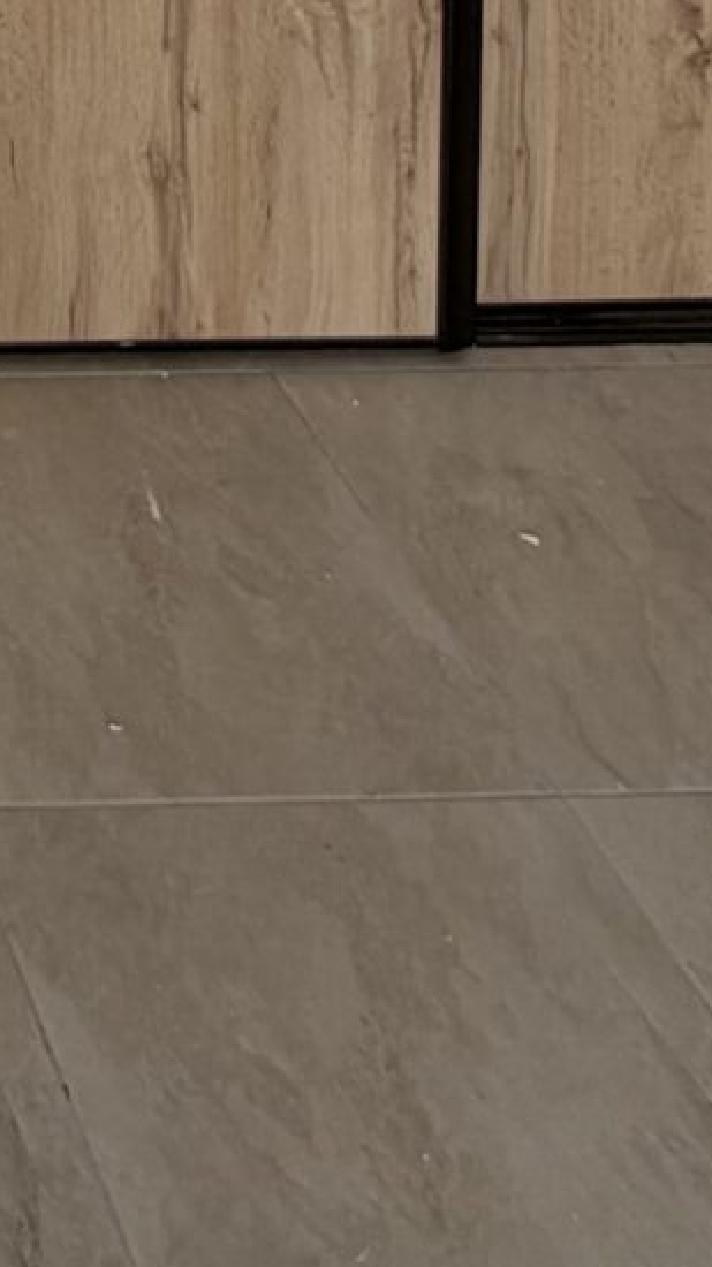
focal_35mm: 71
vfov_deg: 19.6
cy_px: -1150
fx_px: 2385
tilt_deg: -1.5
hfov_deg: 13.8
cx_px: -802
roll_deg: +0.5
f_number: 2.2
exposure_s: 1/164
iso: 40
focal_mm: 2.22
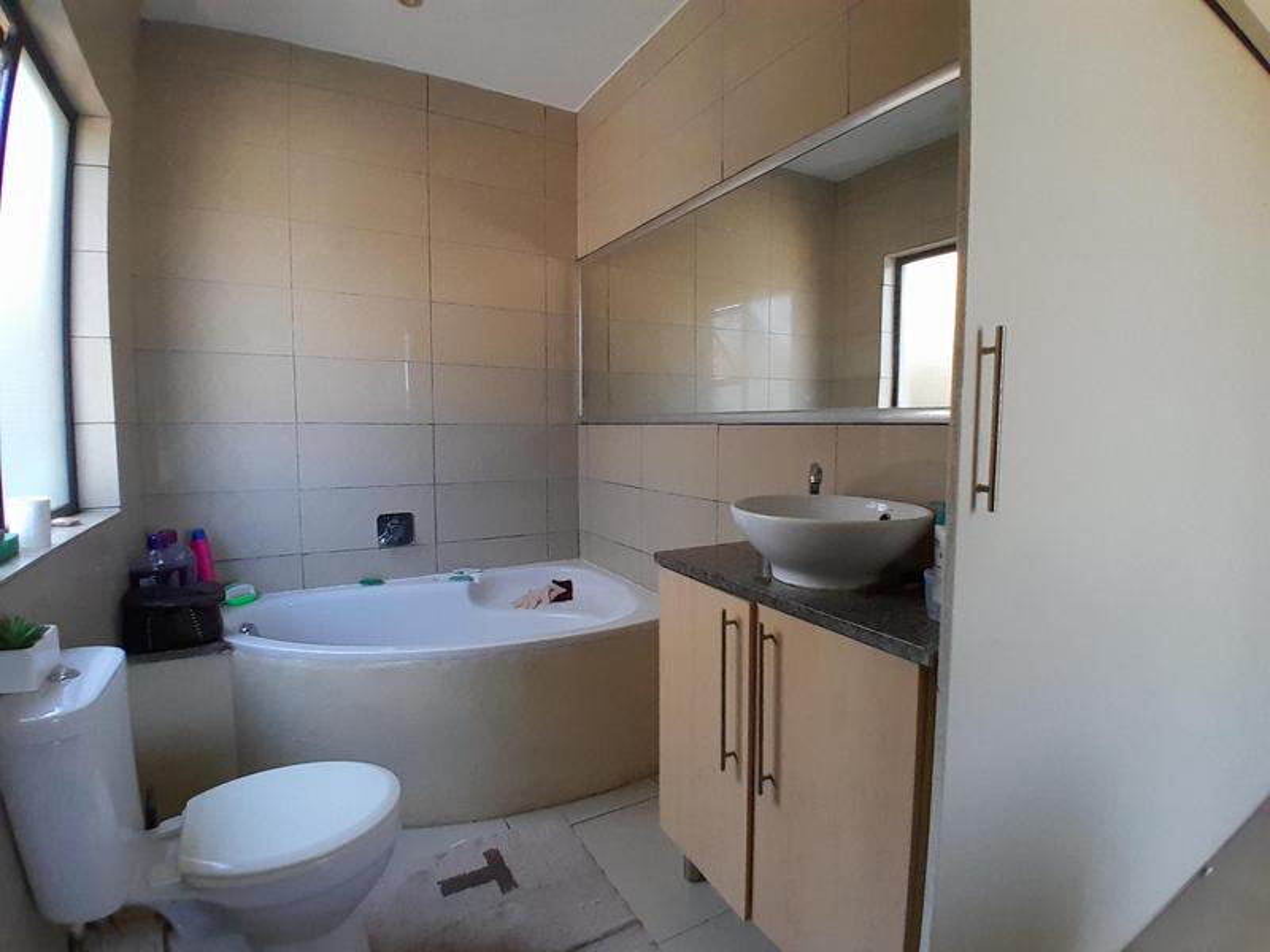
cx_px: 635
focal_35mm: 17
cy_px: 476
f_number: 2.2
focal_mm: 1.46
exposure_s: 1/50
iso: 160
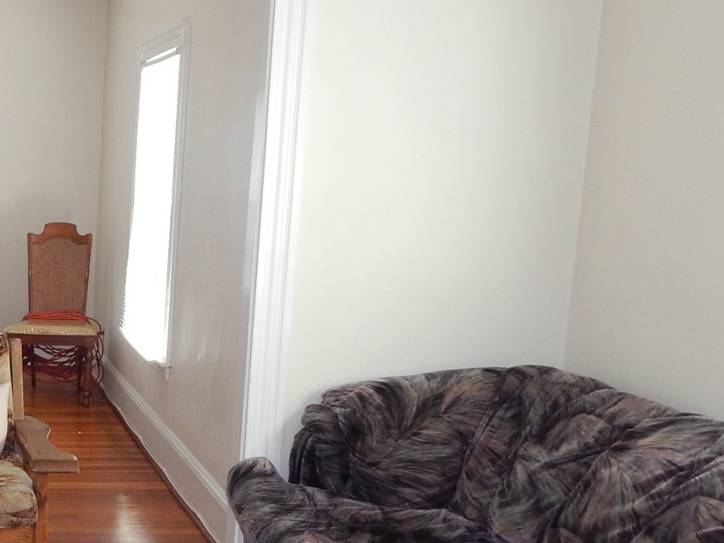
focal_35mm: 55
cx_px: -85
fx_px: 1150
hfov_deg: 30.9
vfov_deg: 26.5
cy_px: 325
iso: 200
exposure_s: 1/30
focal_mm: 4
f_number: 3
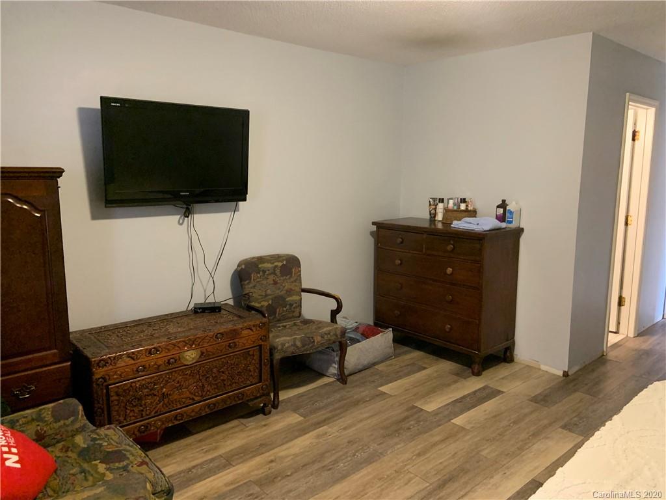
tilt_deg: -8.9
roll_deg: +0.4
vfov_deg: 53.1
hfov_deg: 67.3
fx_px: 500
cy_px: 250
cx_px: 333
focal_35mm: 26
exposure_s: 1/30
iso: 500
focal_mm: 4.25
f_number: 1.8
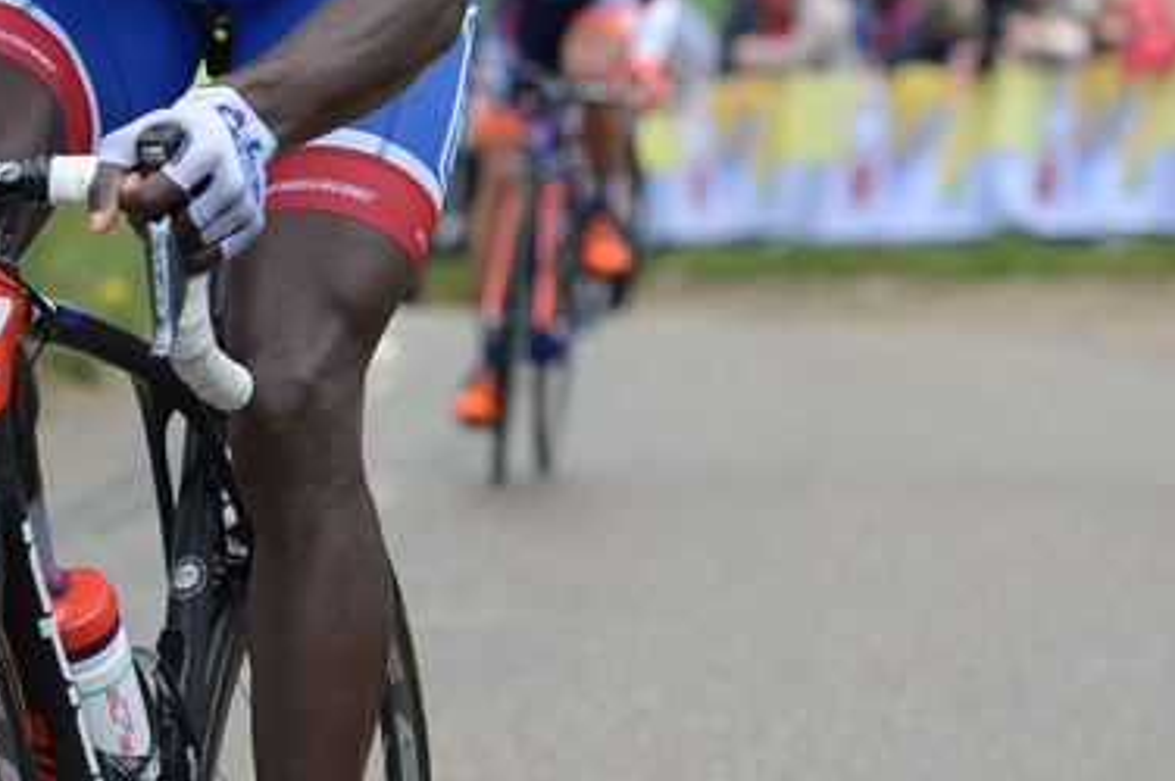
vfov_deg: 3.4
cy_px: 381
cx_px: 131
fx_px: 13011
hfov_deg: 5.2
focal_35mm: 399
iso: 400
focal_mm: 125
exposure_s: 1/640
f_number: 5
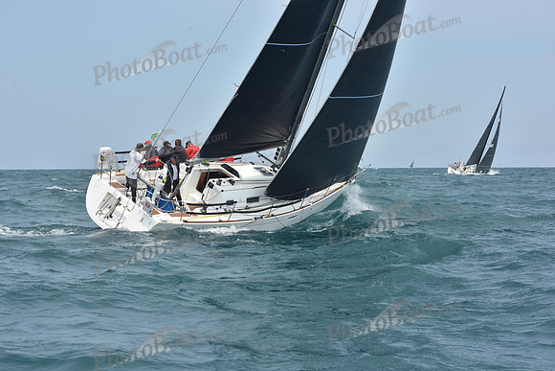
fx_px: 1264
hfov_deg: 24.8
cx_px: 278
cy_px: 186
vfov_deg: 16.7
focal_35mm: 82
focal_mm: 82
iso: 250
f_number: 10
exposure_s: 1/800
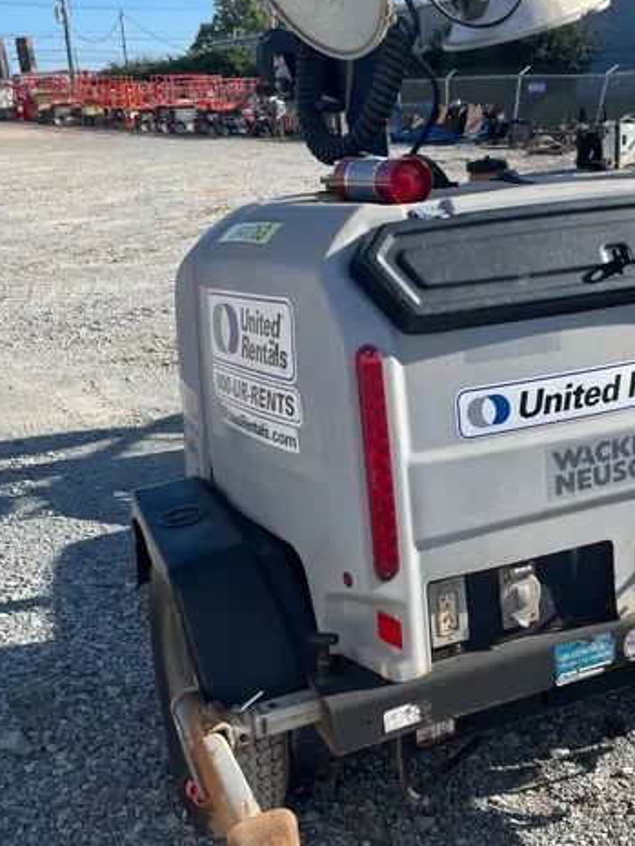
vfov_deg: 45.8
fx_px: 1002
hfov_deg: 34.9
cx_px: 408
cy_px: 407
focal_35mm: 41
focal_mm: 4.2
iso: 32
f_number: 1.6
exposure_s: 1/1033
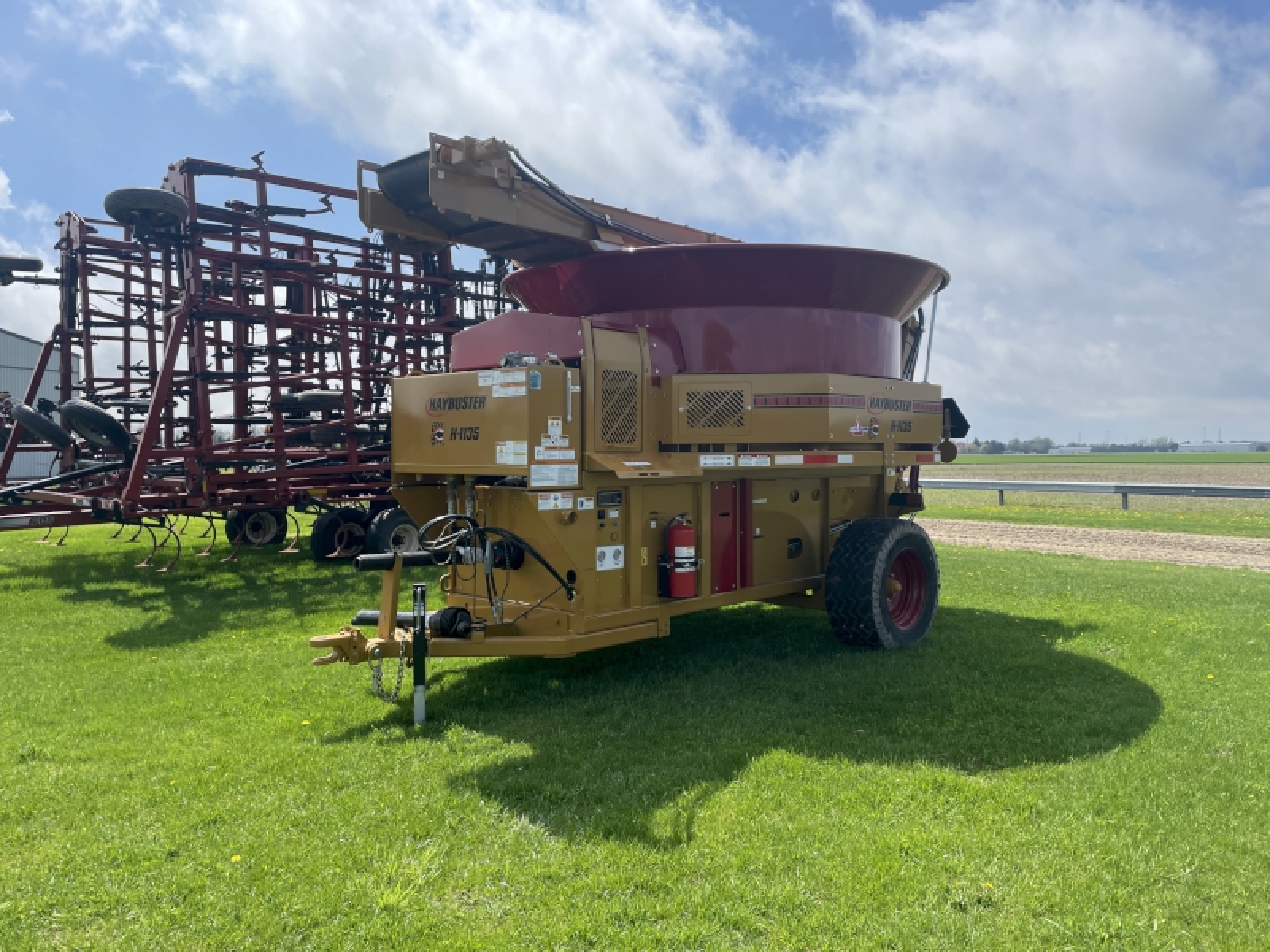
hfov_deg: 67.3
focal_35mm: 26
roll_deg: +0.4
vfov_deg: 53.1
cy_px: 476
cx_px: 635
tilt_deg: +1.2
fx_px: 954
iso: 32
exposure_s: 1/4292
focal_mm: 4.2
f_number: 1.6
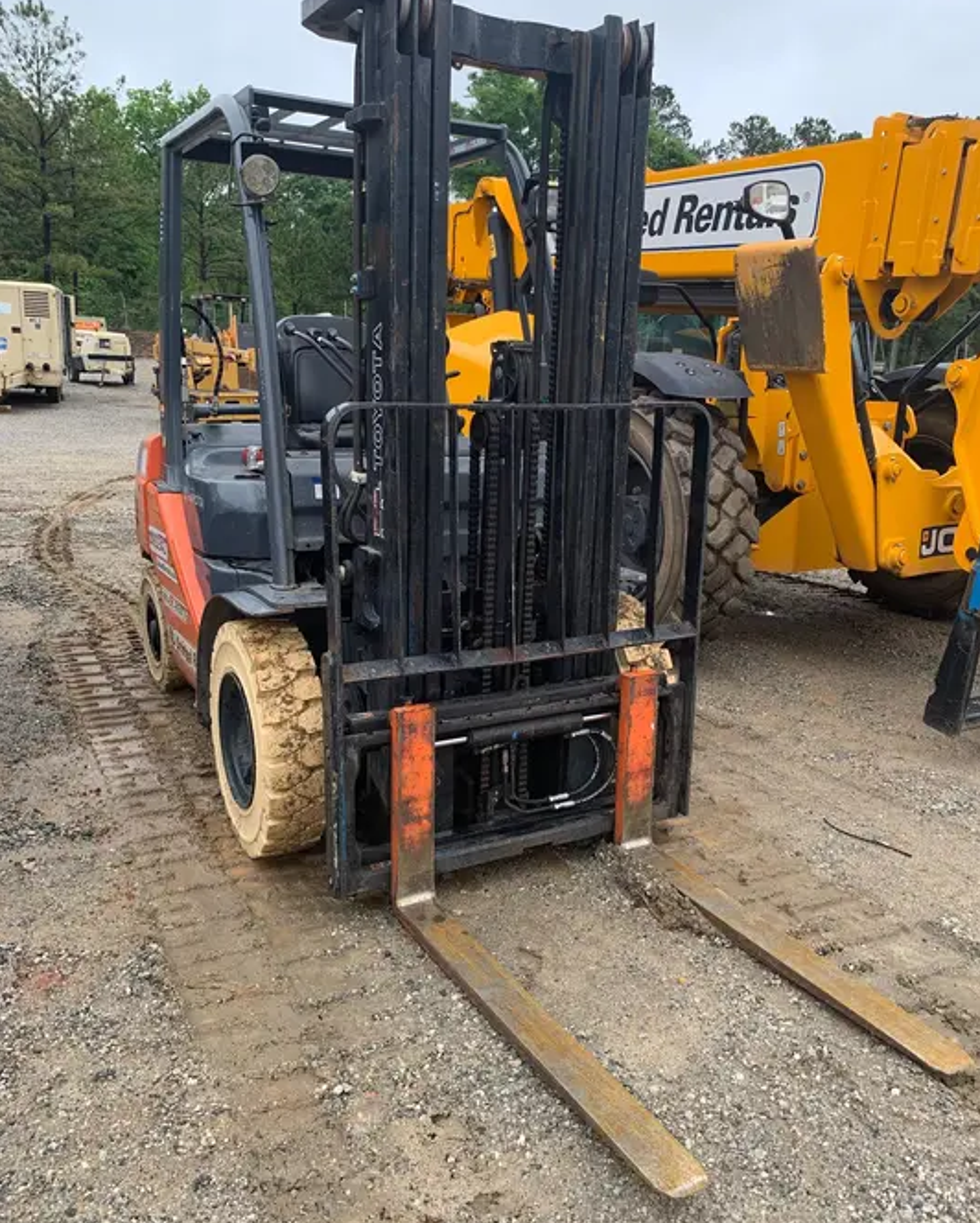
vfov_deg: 62.2
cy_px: 636
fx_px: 1014
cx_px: 503
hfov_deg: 51.6
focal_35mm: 28
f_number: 1.8
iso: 25
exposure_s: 1/322
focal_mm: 4.25
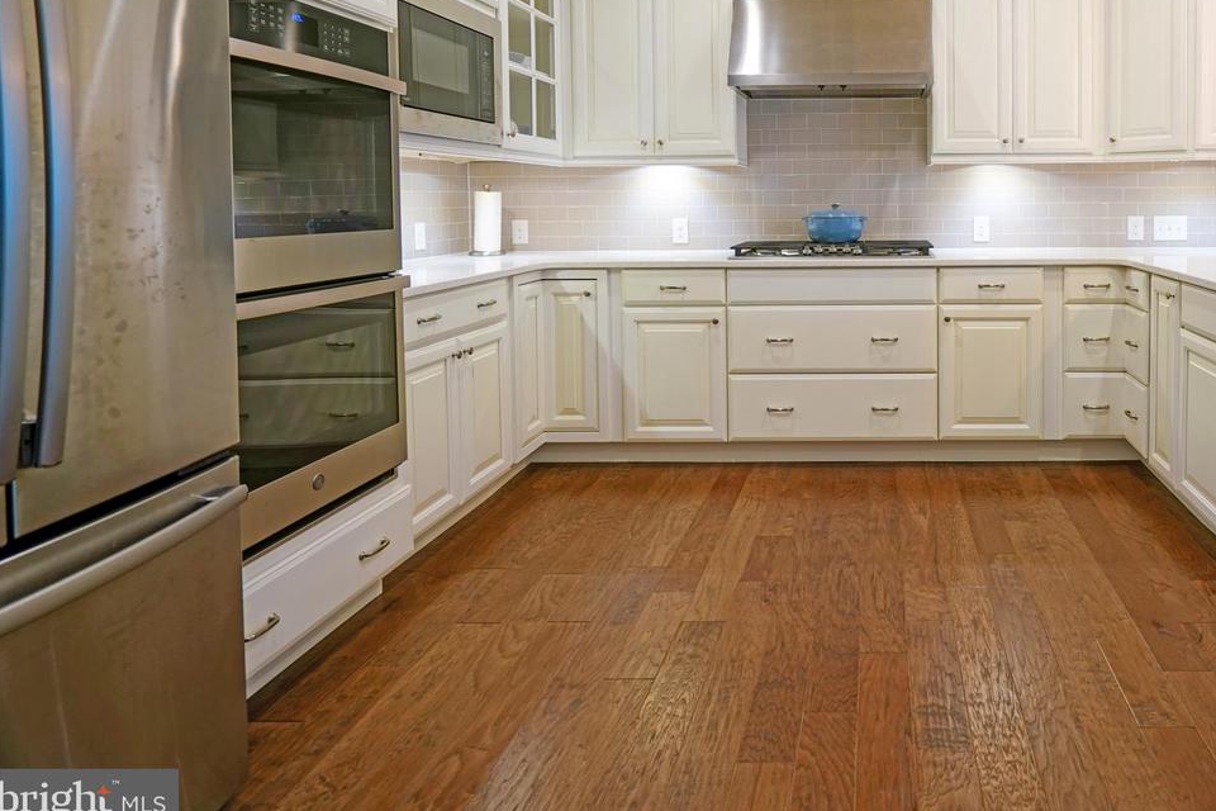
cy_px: 226
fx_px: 811
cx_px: 893
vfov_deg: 51.4
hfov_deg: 69.5
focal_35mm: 24
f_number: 4
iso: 400
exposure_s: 1/30
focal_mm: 16
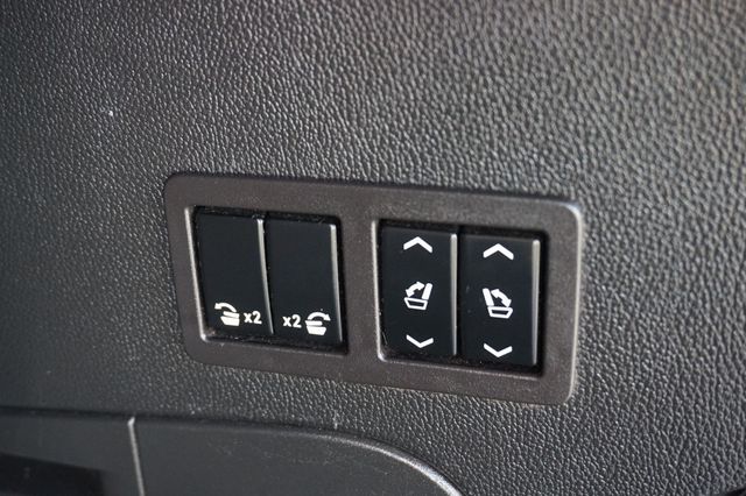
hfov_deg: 46.4
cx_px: 373
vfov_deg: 31.9
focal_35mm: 42
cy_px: 248
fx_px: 870
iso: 1600
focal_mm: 28
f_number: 4.5
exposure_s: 1/60
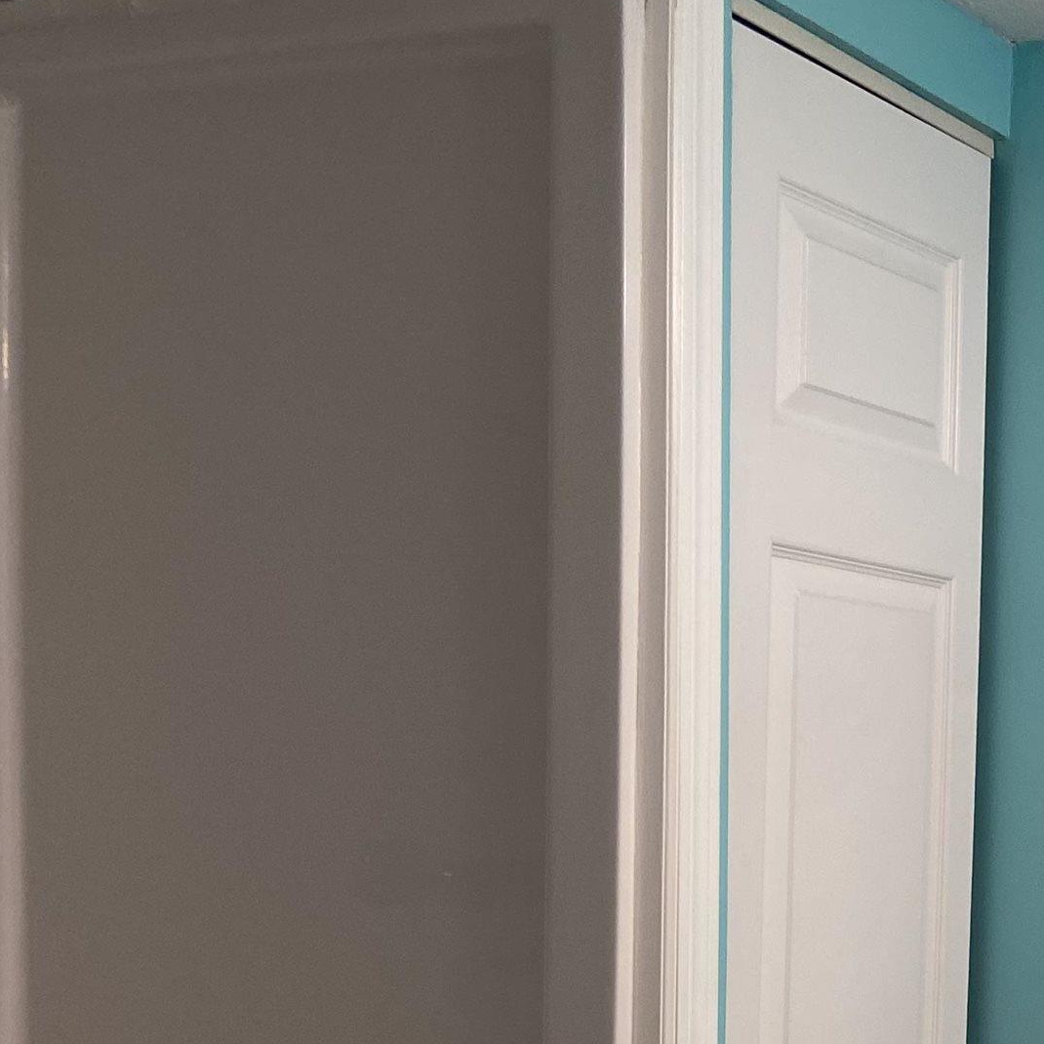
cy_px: 1063
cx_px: 1310
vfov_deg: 24.8
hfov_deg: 23.4
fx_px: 2252
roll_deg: -3.3
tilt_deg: -9.1
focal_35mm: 66
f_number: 1.8
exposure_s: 1/120
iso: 80
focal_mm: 4.25
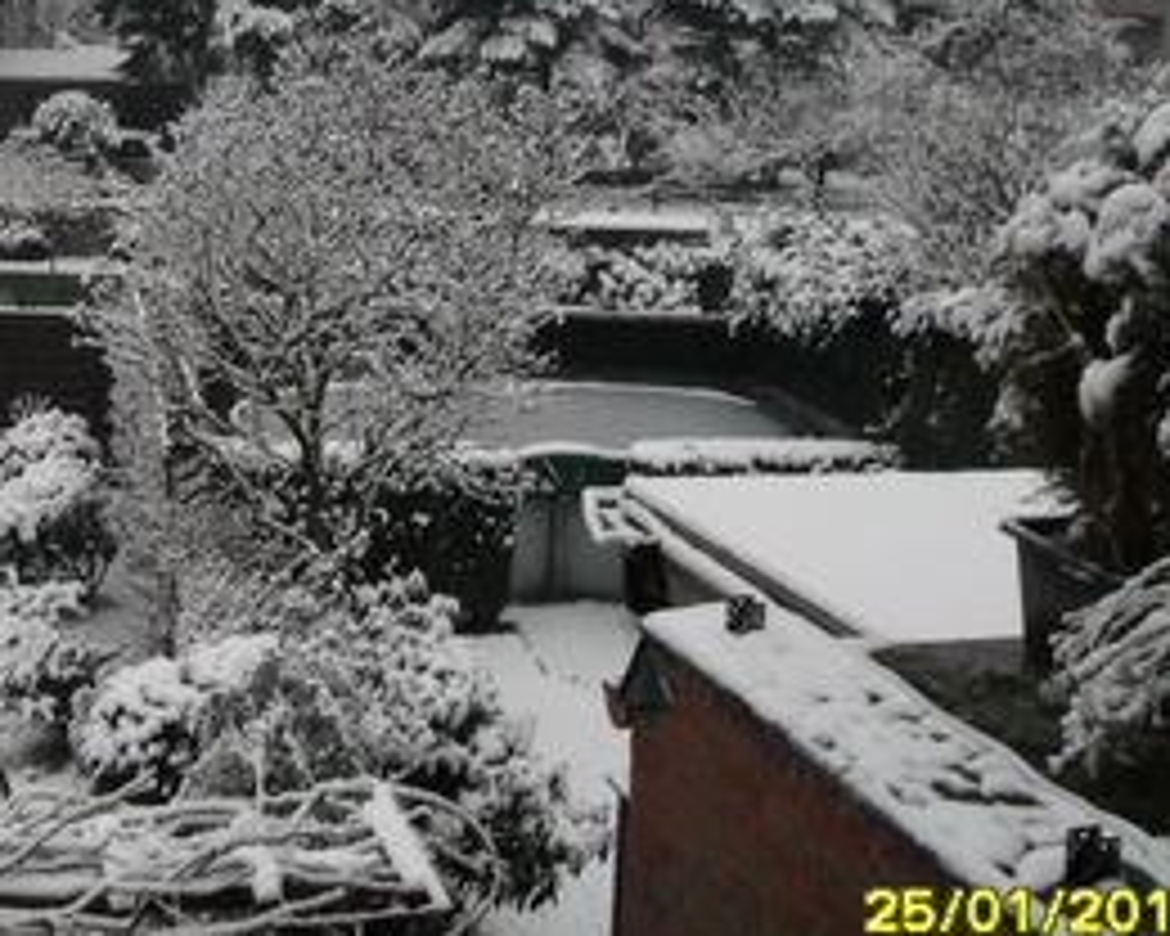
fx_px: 2182
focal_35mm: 63
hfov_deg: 29.3
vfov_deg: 24.0
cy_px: 256
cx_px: 216
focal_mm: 6.2
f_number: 2.8
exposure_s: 1/15
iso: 240
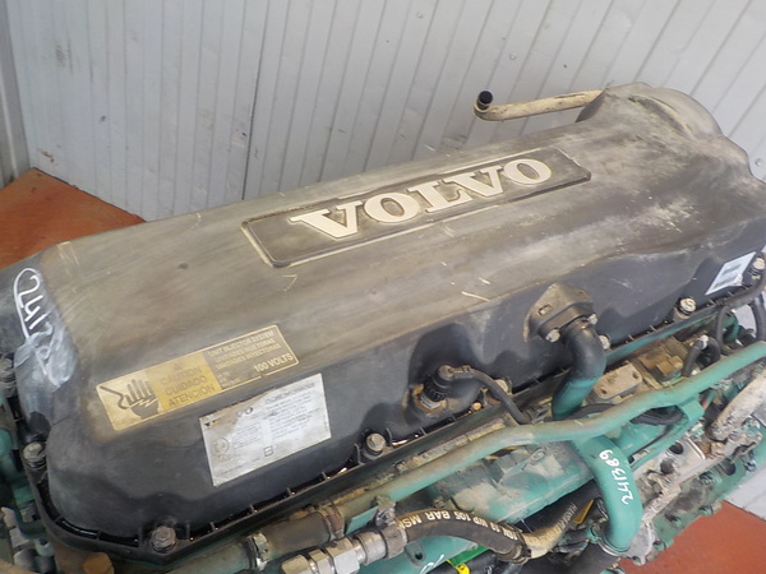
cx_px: 379
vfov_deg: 44.2
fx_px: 708
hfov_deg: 56.8
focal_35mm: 32
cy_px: 276
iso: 140
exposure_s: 1/30
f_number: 3.3
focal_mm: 4.1
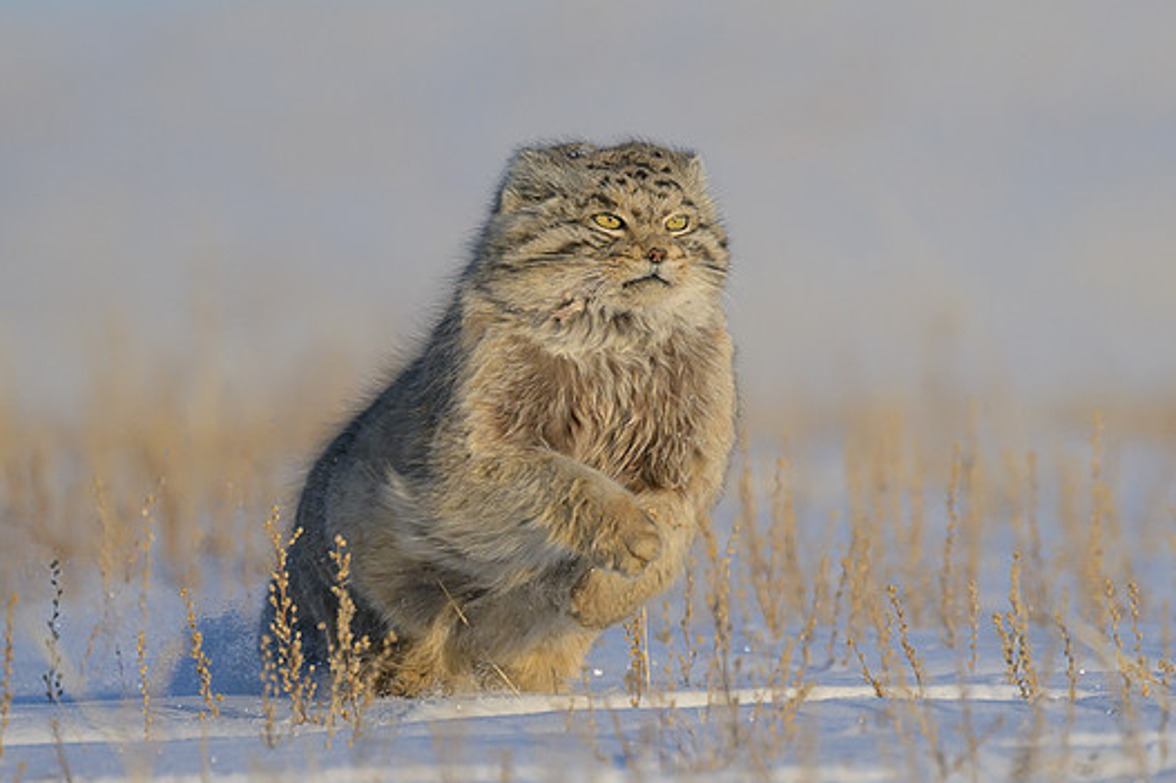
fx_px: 32001
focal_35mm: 980
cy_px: 327
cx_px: 734
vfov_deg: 1.4
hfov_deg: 2.1
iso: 400
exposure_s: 1/2500
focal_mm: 400
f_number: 5.6
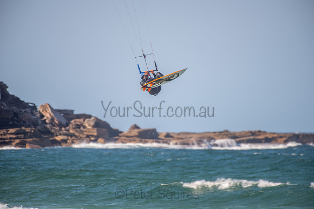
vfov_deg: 2.8
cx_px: 157
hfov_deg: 4.1
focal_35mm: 500
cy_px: 104
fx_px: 4362
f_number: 5.6
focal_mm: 500
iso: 72
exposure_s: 1/125
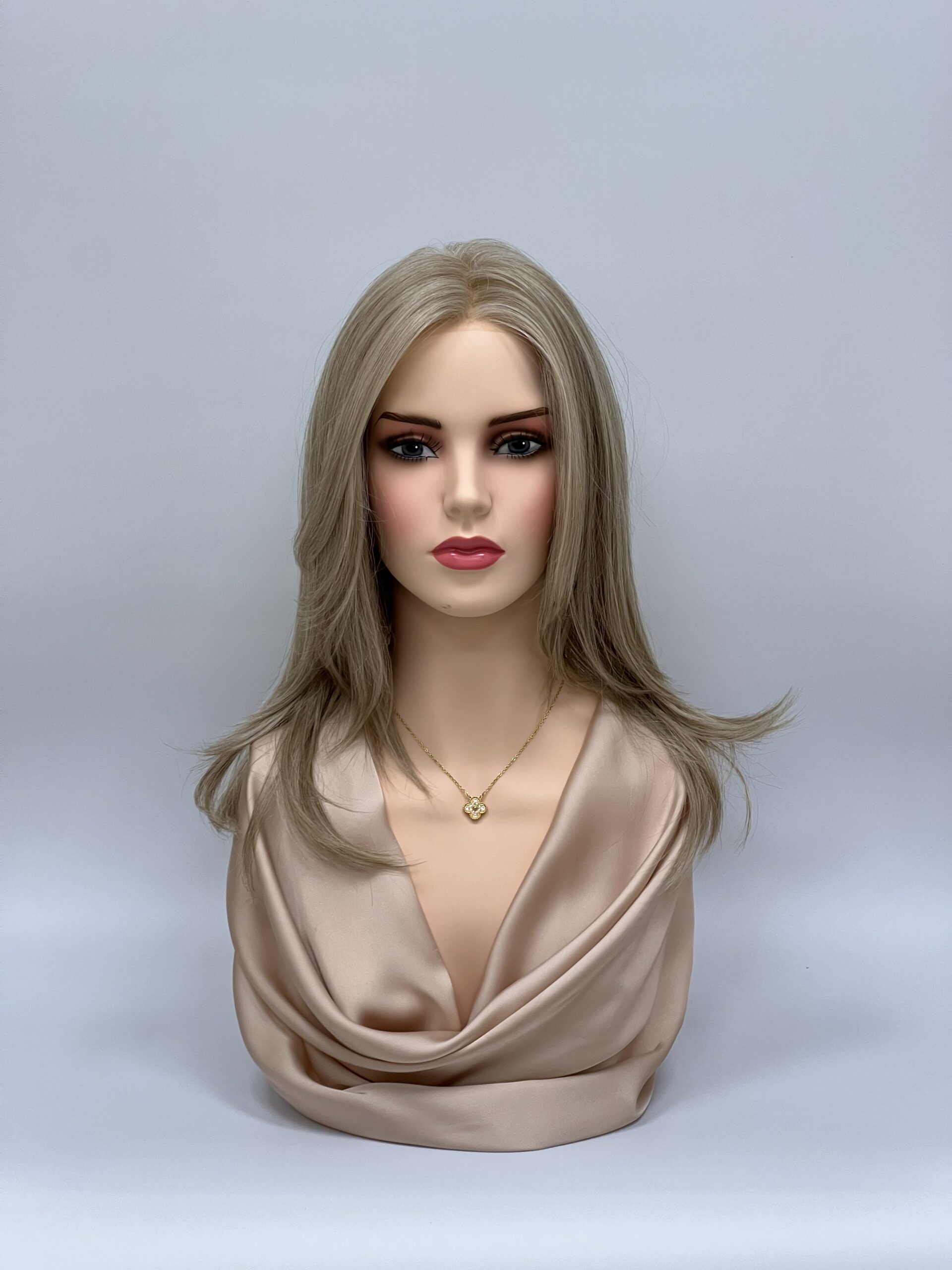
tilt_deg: -12.3
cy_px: 635
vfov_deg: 25.3
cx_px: 476
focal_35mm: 77
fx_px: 2824
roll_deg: -0.9
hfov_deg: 19.1
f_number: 2.8
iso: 160
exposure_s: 1/100
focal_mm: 9
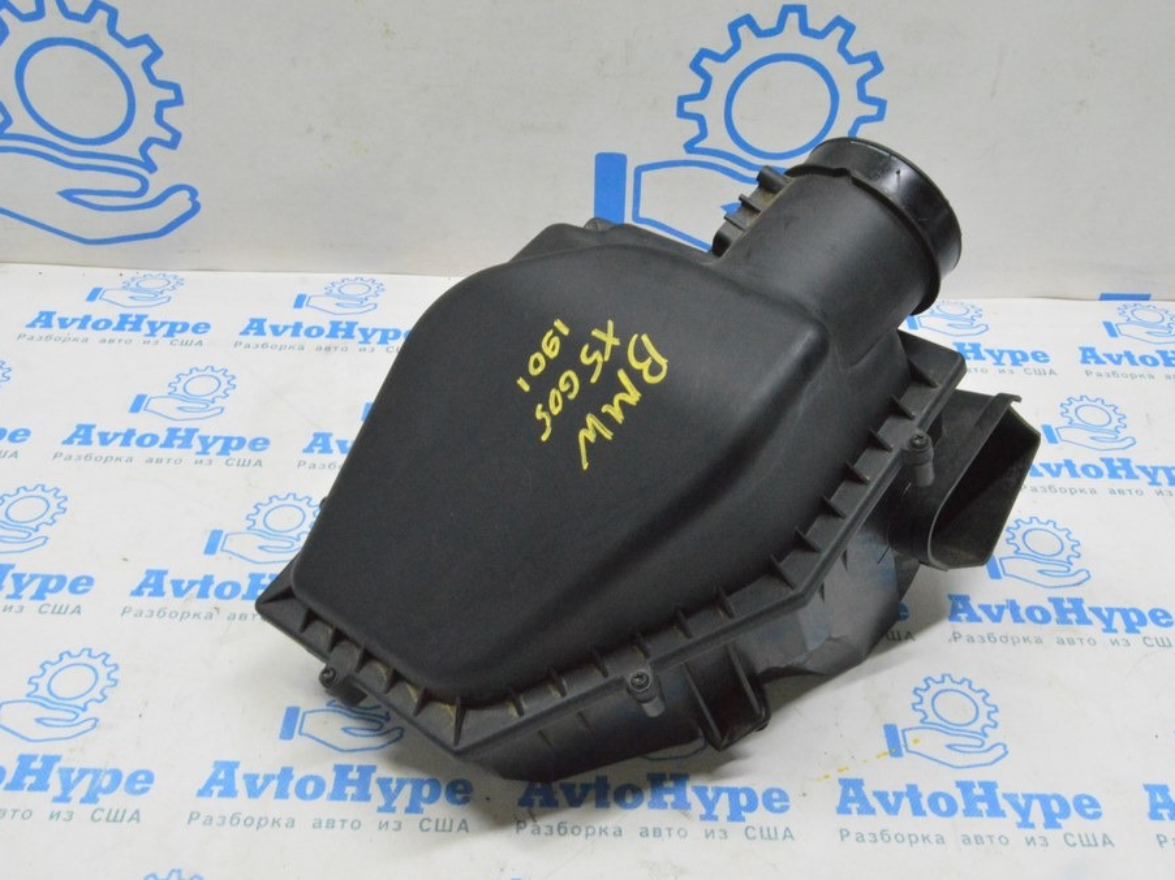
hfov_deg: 51.4
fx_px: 1222
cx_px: 606
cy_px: 442
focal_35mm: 36
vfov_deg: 39.6
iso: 6400
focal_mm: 22
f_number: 20
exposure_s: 1/20
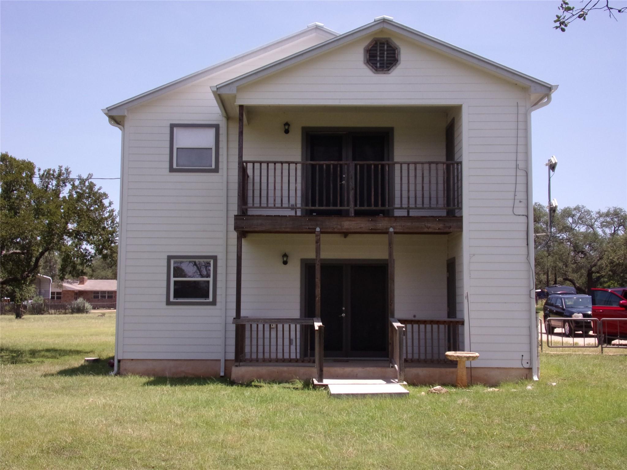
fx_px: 706
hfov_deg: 47.9
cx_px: 314
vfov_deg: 36.8
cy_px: 235
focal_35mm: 39
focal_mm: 7
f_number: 3.9
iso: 80
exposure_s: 1/600
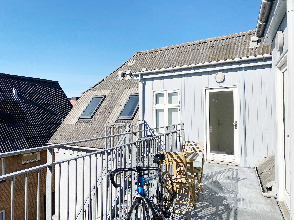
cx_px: 147
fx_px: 221
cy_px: 110
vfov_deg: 53.1
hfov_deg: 67.3
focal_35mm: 26
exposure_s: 1/5025
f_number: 1.8
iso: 32
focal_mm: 4.25
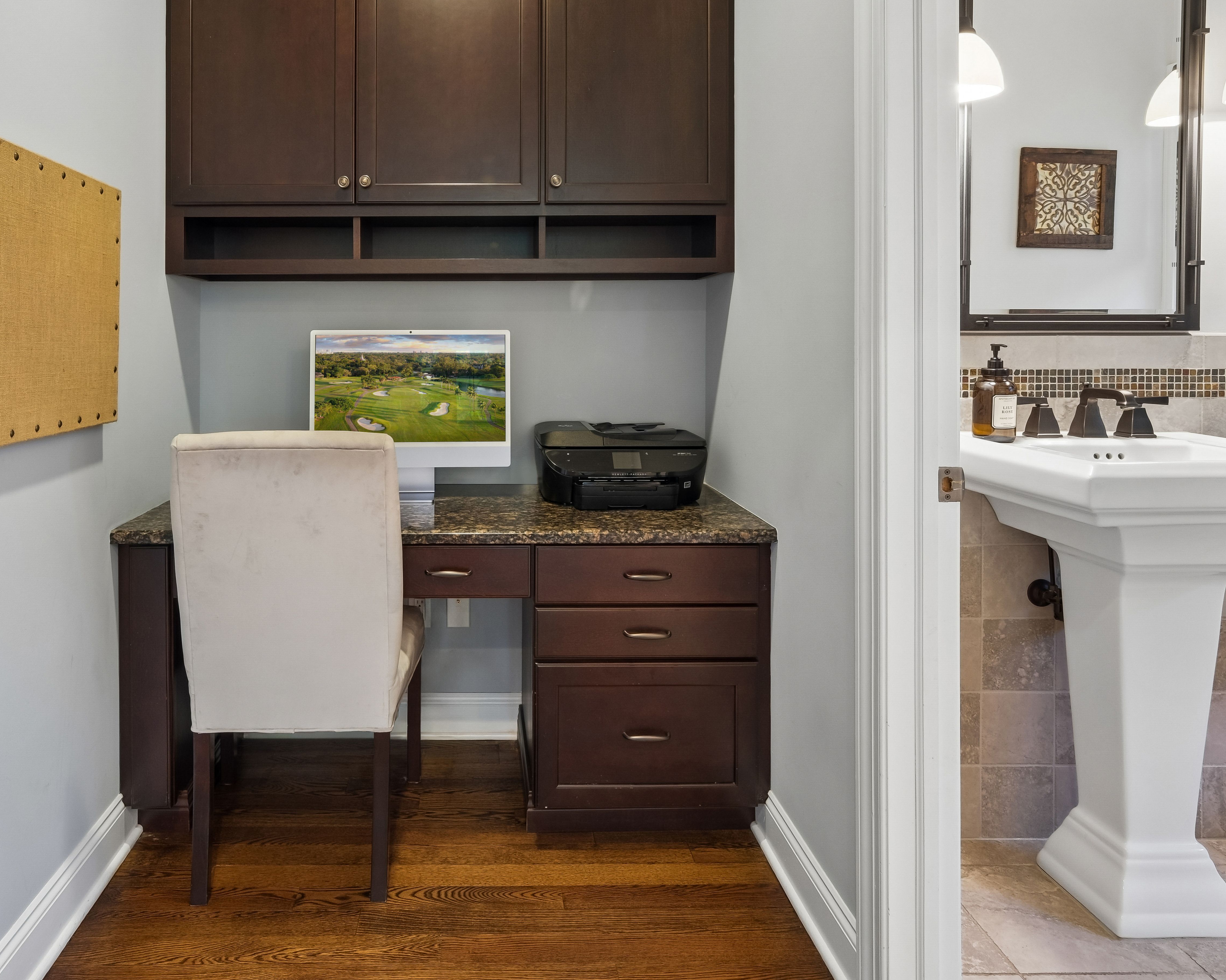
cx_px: 546
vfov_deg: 57.7
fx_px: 871
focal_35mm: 24
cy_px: 344
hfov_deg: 70.1
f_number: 8
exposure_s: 1/2.5
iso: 200
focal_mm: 9.7
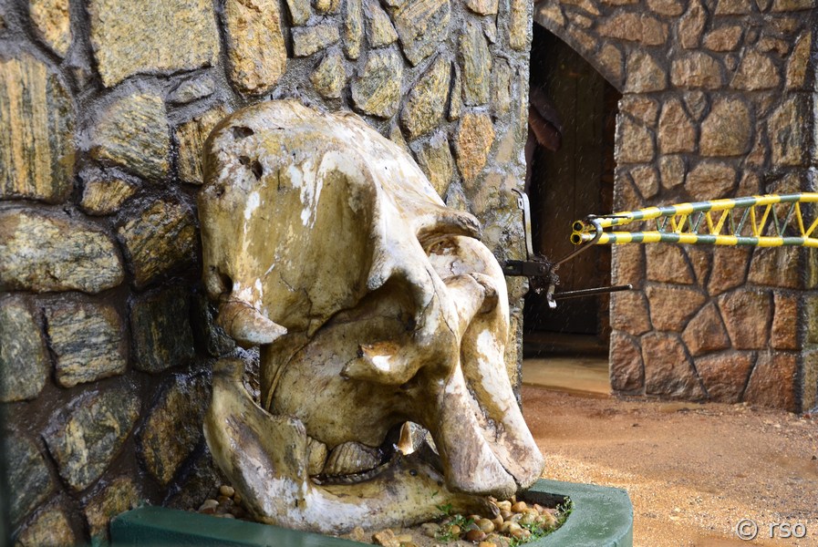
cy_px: 274
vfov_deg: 21.6
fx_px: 1433
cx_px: 409
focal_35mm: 63
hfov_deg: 31.9
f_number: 4.8
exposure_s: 1/160
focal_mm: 42
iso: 450
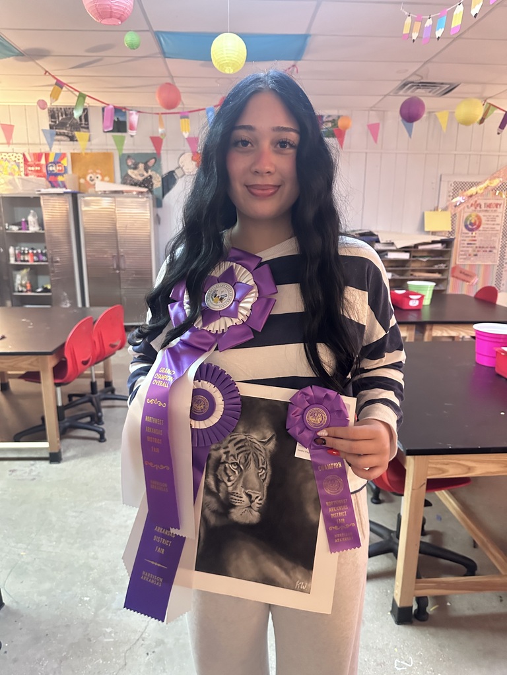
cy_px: 338
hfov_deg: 56.8
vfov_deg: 71.6
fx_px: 469
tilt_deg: -14.1
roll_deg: -1.3
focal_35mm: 24
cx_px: 254
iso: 1000
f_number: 1.78
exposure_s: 1/40
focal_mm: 6.86
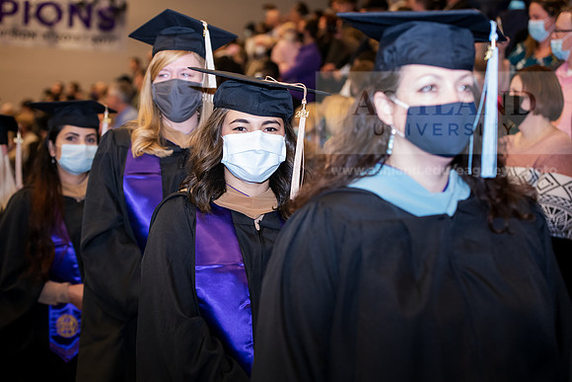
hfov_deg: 28.8
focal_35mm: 70
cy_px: 191
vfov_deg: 19.5
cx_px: 286
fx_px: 1112
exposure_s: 1/200
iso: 2000
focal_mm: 70
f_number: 4
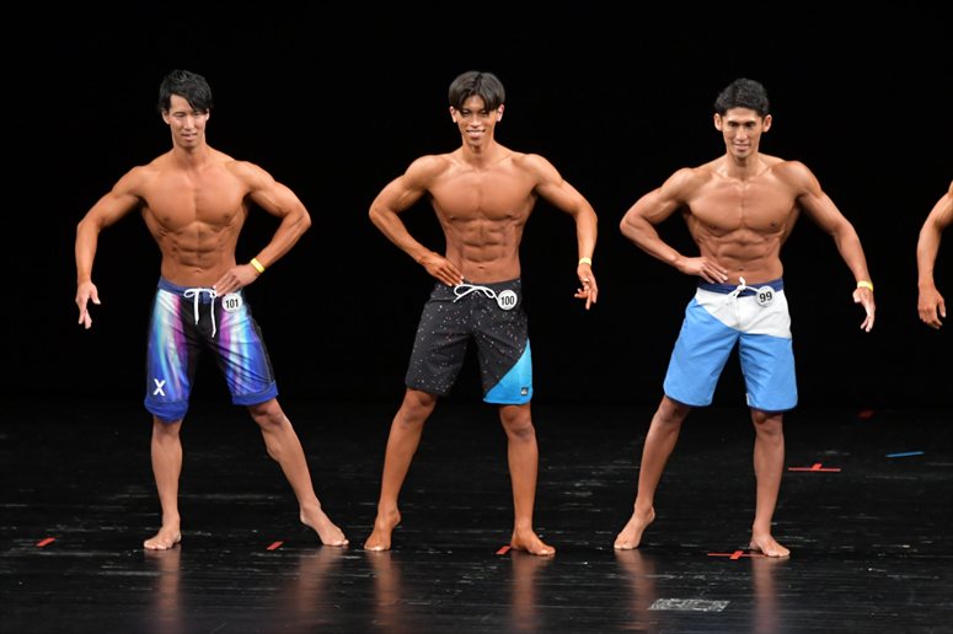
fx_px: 5953
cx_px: 476
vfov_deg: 6.1
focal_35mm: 225
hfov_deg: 9.2
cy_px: 317
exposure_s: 1/400
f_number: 5.6
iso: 3200
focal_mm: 150
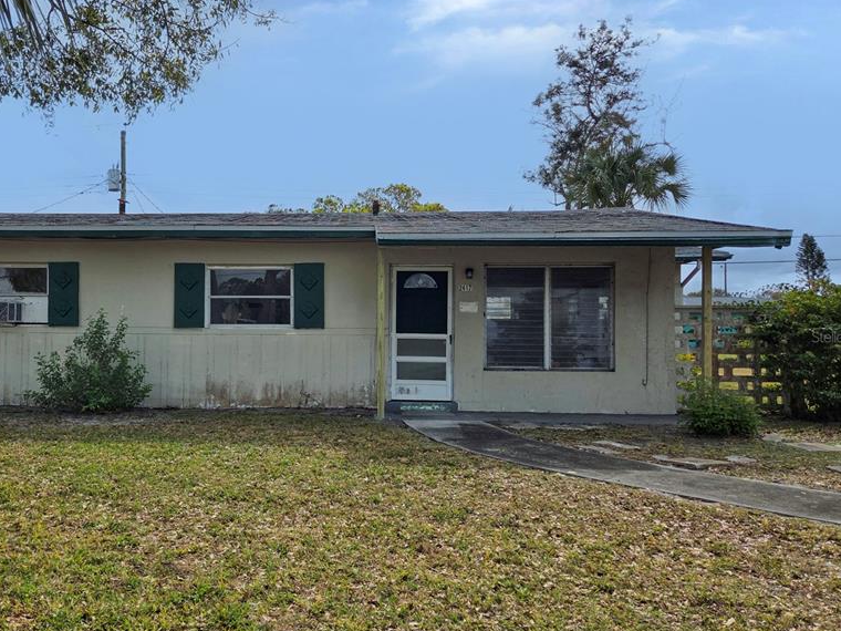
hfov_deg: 57.6
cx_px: 312
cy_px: 337
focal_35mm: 31
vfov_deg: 45.4
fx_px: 753
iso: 64
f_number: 1.8
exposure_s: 1/7891
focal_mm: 5.4
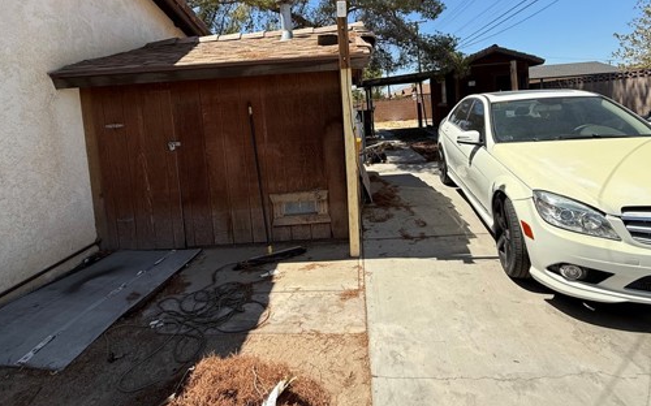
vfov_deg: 60.2
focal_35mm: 19
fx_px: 337
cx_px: 341
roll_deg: +3.8
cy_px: 125
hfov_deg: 88.0
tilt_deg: -2.1
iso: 64
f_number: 2.2
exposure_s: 1/1497
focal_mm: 2.22
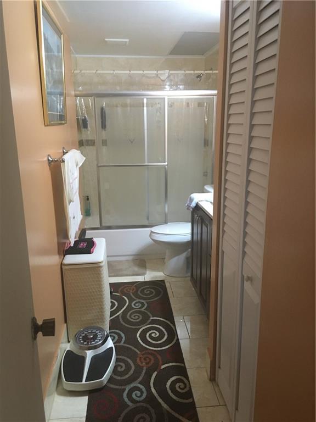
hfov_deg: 48.2
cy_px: 211
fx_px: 353
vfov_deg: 61.7
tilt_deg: -16.1
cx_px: 158
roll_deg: -0.7
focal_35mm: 29
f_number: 2.2
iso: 200
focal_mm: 4.15
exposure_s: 1/24
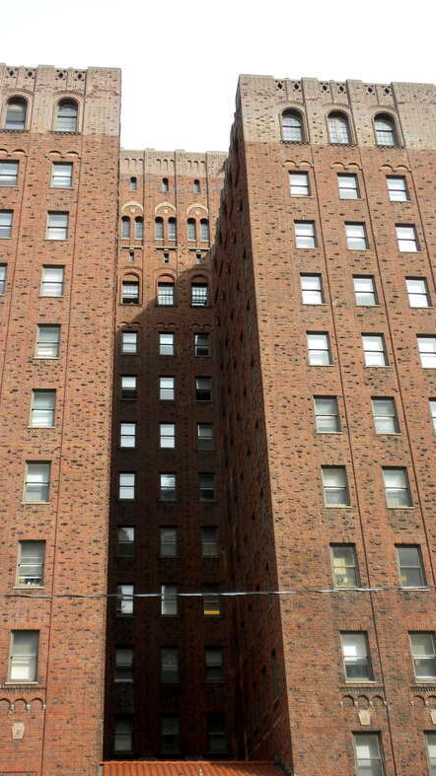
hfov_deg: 29.0
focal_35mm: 41
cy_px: 388
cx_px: 192
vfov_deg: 49.4
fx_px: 844
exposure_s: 1/295
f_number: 3.5
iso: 64
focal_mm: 6.6
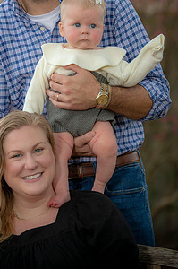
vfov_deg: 9.2
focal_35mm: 225
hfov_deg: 6.1
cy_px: 73
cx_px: 59
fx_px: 1674
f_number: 4
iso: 160
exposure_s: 1/200
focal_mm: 150
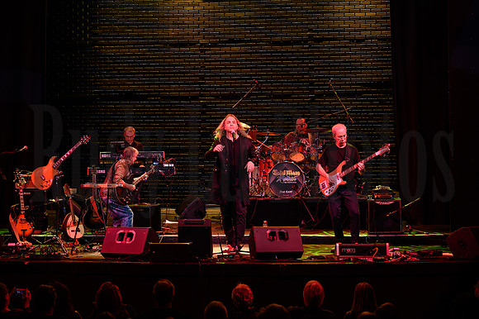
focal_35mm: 64
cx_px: 240
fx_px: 857
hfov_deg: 31.2
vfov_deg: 21.1
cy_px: 160
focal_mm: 60
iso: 6400
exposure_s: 1/200
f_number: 4
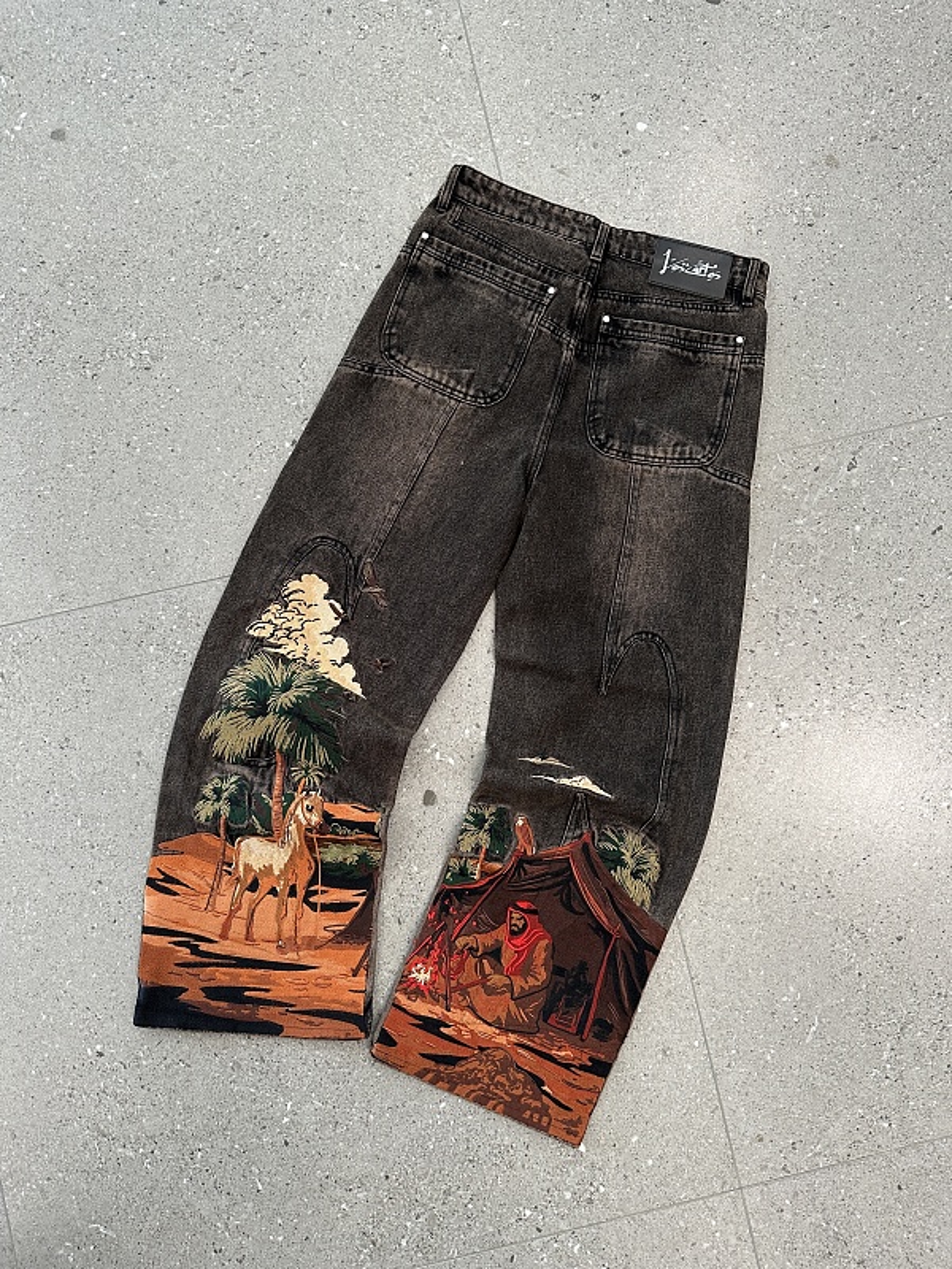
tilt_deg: -87.4
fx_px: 880
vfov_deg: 71.6
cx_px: 476
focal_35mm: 24
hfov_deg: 56.8
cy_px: 634
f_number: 1.78
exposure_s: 1/50
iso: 160
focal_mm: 6.86
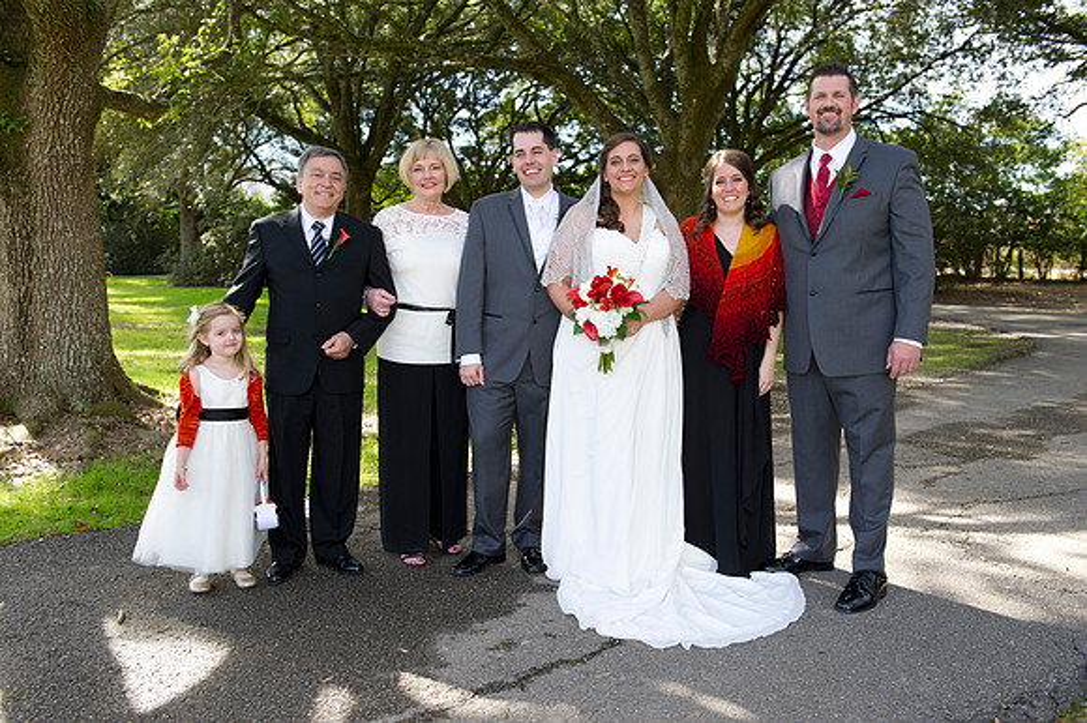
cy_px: 362
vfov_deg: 38.8
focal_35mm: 34
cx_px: 544
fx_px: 1026
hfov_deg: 55.8
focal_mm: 34
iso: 320
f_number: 5.6
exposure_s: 1/160
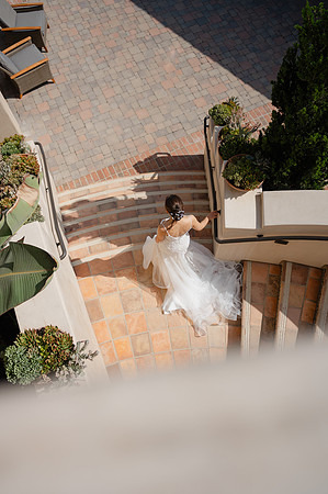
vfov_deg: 65.5
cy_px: 247
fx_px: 384
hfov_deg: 46.3
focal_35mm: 28
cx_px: 164
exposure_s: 1/1600
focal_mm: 28
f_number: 4
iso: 100
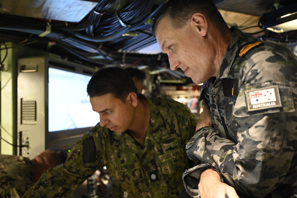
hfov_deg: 53.1
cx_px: 148
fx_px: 297
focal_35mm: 36
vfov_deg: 36.9
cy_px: 99
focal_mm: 36
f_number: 2.8
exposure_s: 1/40
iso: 6400
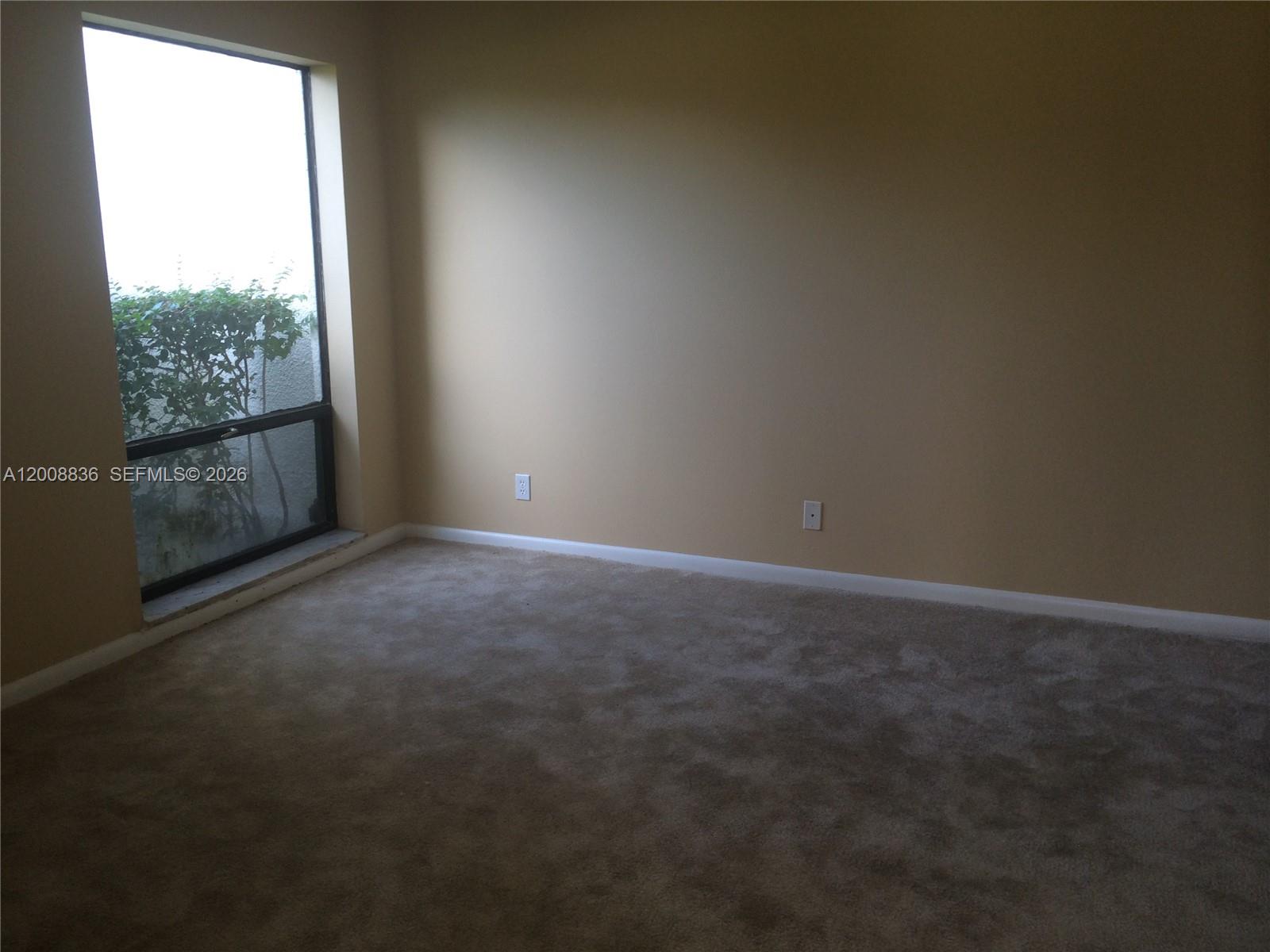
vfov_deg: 46.8
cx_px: 635
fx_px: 1101
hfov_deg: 60.0
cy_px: 476
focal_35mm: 30
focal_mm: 4.12
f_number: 2.2
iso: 50
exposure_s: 1/60
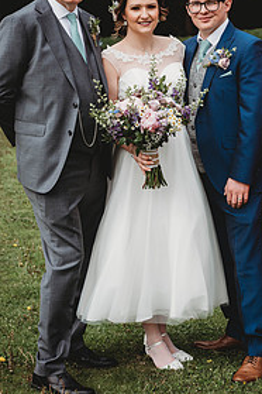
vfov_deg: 20.3
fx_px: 1092
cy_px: 105
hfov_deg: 13.7
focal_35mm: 100
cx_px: 176
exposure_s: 1/1000
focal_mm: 62
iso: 200
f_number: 4.5
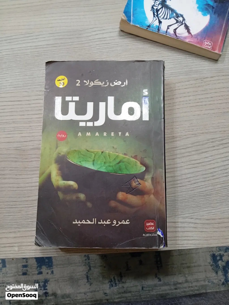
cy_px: 152
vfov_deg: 65.2
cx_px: 114
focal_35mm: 27
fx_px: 238
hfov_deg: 51.5
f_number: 1.8
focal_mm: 3.98
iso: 493
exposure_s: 1/33.3
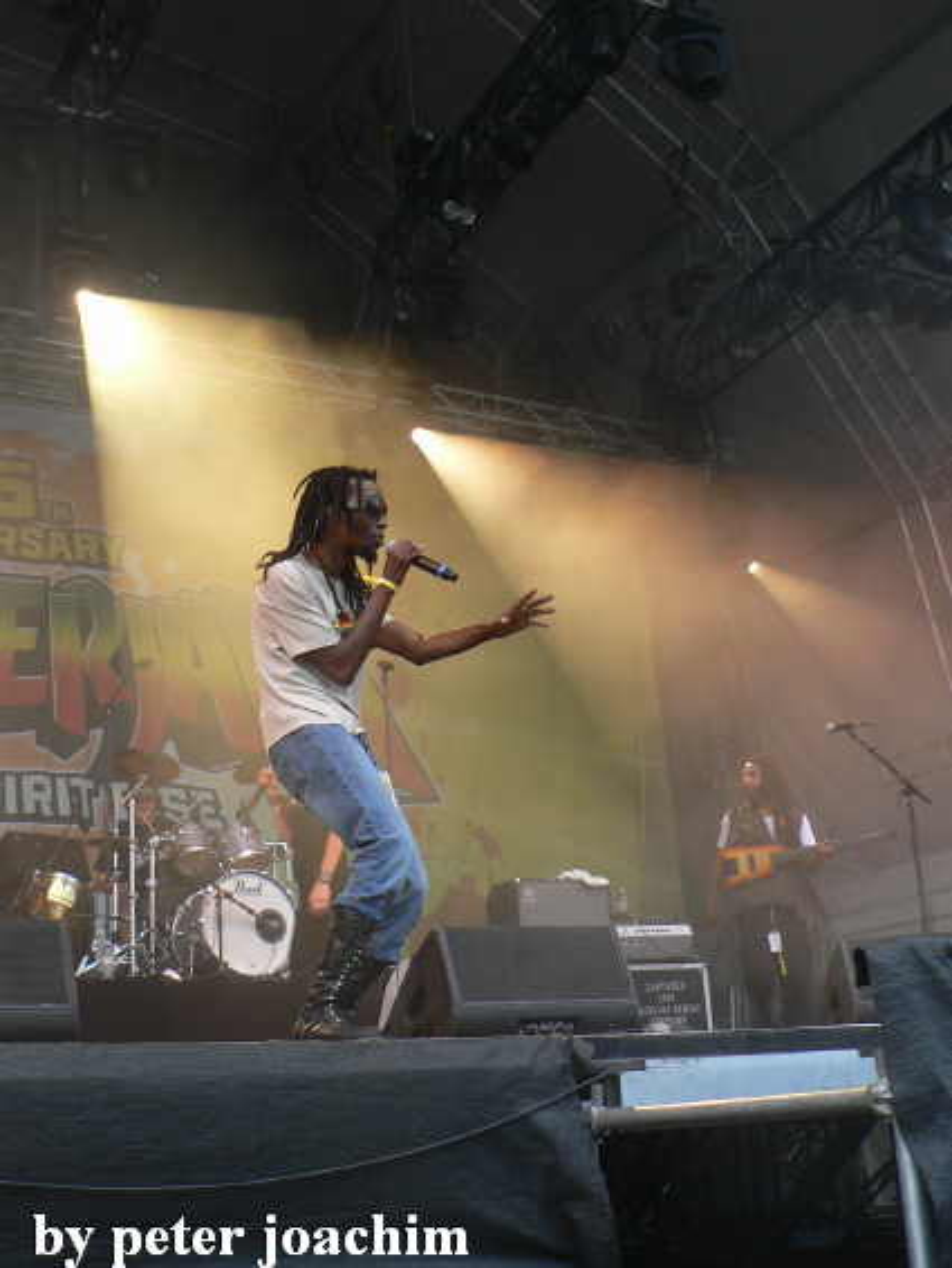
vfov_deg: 52.6
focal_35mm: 35
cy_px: 634
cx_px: 476
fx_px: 1282
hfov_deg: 40.7
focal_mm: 6
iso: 64
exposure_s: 1/30
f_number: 2.8
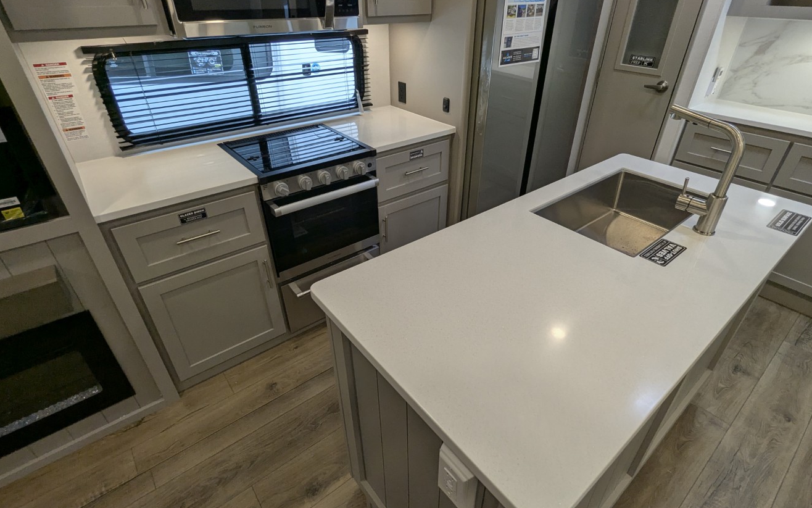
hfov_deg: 91.1
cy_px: 247
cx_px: 419
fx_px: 398
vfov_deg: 65.0
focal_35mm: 18
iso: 110
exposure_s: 1/137
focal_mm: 2.35
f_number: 2.2
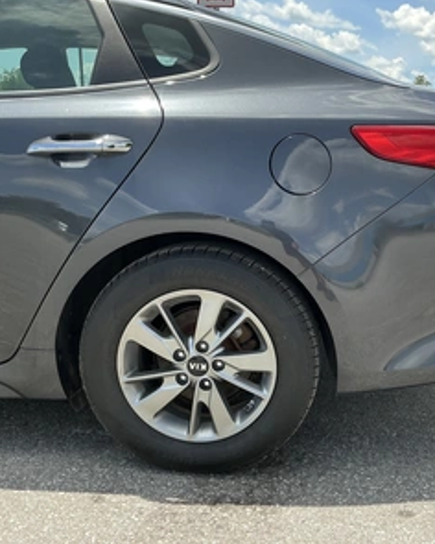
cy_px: 269
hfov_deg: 38.9
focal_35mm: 37
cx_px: 334
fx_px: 595
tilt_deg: -10.8
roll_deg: -1.5
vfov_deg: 49.1
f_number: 1.8
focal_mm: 3
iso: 25
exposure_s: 1/1015
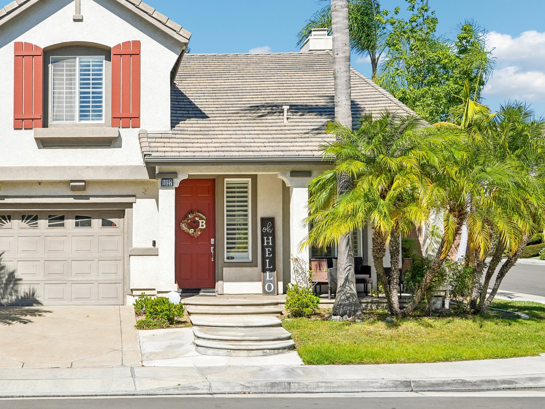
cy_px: 169
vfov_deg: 28.0
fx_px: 819
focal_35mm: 52
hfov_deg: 35.8
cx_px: 124
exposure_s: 1/400
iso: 100
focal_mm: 34
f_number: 8
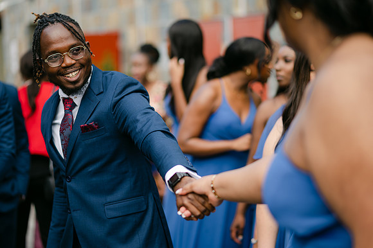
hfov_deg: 23.9
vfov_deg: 16.1
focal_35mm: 85
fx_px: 880
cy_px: 124
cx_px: 186
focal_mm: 85
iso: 100
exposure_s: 1/1000
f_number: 2
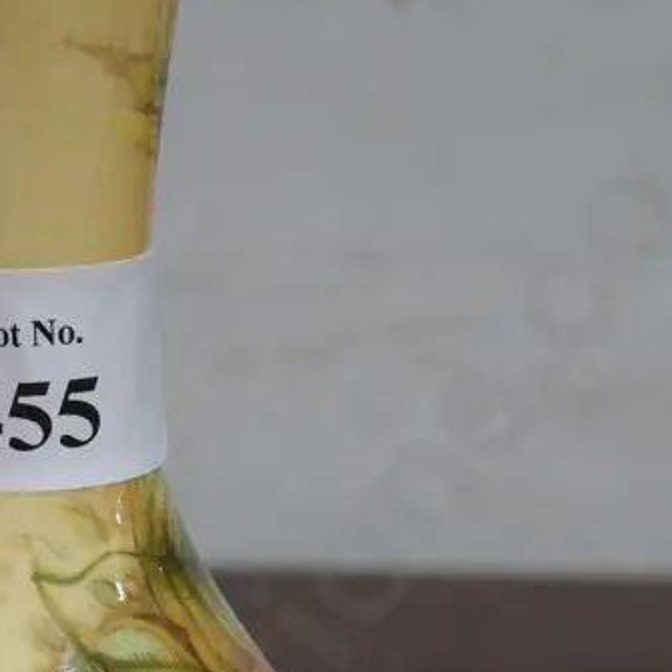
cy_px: 812
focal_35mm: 119
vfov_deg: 14.2
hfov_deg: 14.6
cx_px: 181
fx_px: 2614
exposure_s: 1/60
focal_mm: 22
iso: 320
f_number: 4.7
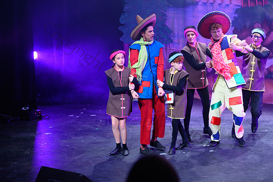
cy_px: 91
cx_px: 136
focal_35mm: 78
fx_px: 592
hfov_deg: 26.0
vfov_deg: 17.5
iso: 1000
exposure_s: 1/200
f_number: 2.8
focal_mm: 78
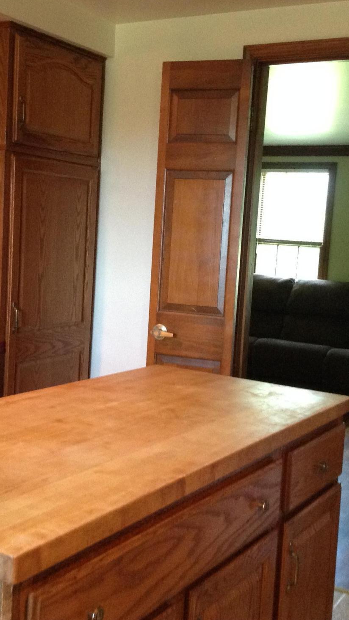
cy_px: 311
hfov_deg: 24.4
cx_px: 166
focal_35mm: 49
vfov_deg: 42.1
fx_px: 806
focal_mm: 3.3
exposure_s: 1/20
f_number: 2.4
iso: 200
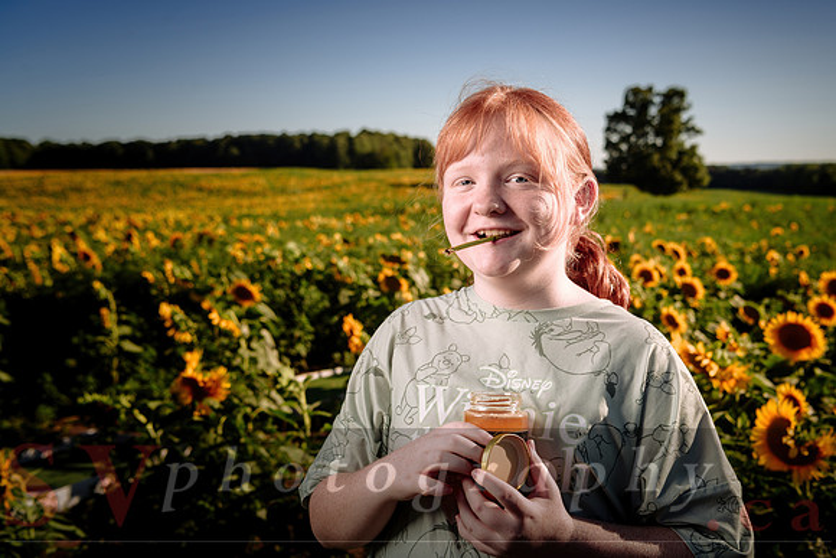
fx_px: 997
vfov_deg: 31.2
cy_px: 258
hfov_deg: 45.4
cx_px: 449
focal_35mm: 43
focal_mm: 40
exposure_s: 1/250
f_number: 5.6
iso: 64
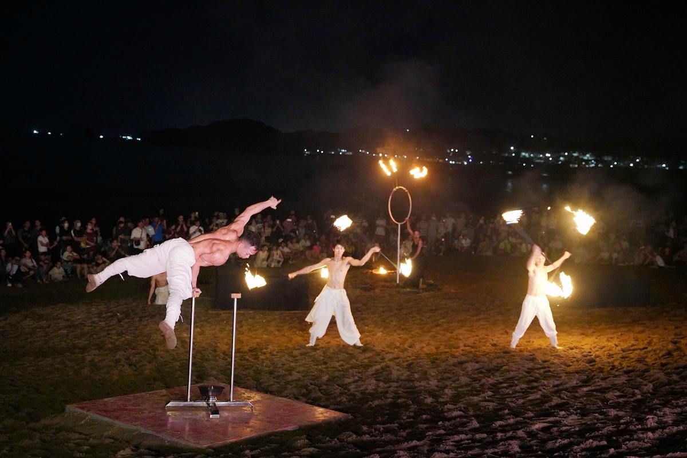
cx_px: 344
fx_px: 954
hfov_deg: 39.6
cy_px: 229
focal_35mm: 50
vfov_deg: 27.0
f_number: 4
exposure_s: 1/60
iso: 12800
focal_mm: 50
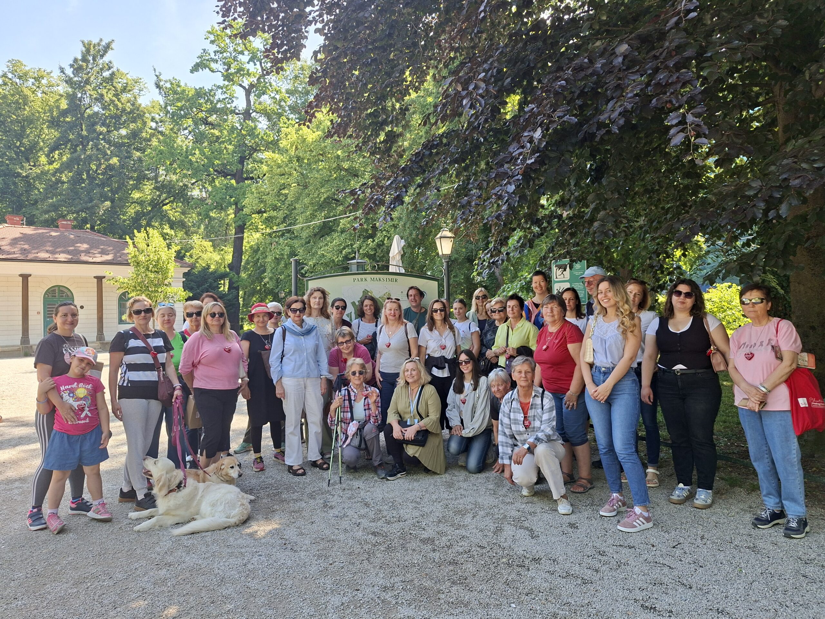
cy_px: 310
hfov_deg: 73.9
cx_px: 412
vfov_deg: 58.9
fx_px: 548
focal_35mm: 23
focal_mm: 5.54
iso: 50
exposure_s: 1/244
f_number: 1.8
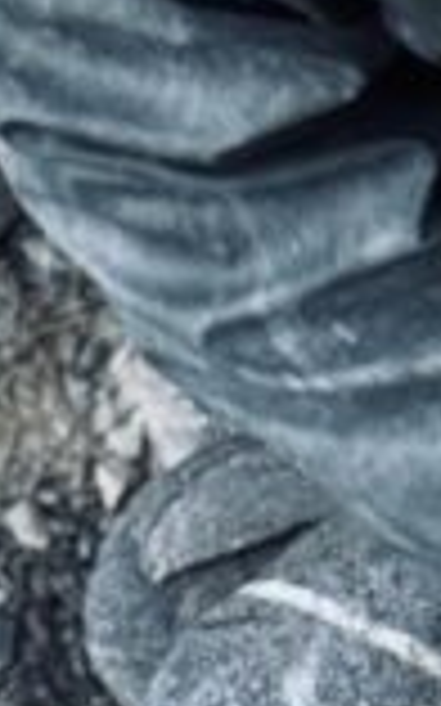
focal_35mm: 332
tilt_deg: -66.5
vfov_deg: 6.1
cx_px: 1058
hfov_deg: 3.9
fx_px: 6390
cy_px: 1704
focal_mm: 6.76
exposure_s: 1/122
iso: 64
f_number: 1.78
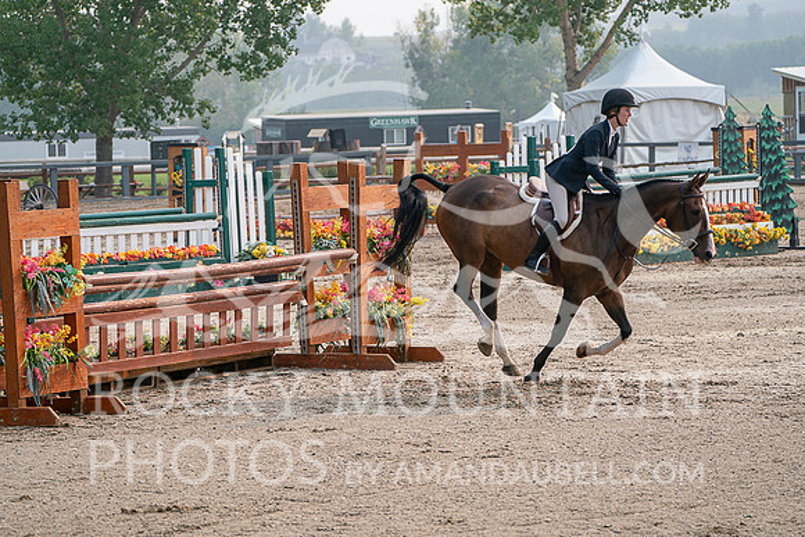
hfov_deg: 13.3
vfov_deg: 8.9
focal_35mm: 154
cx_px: 402
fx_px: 3444
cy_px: 268
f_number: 5.6
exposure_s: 1/1000
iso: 500
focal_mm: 154
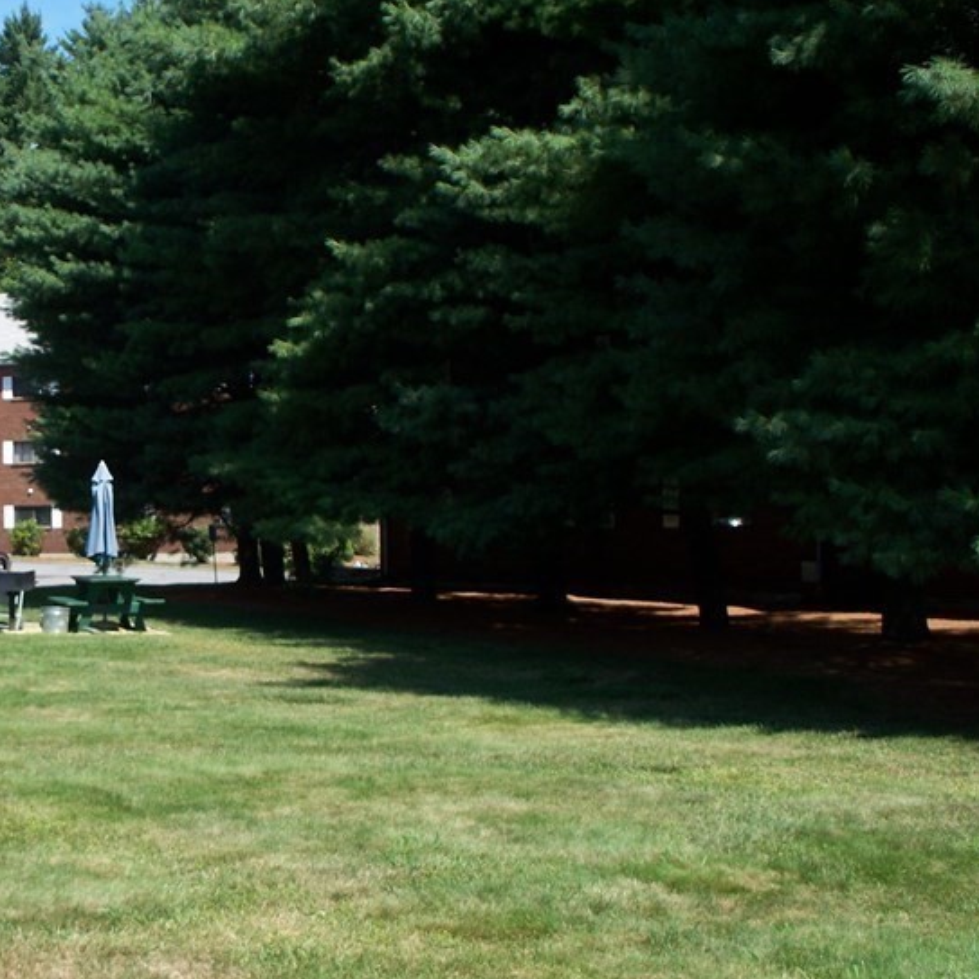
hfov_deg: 27.6
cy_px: 489
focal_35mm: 60
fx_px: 1920
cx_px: 108
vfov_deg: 28.6
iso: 64
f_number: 2.8
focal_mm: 7.54
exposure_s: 1/640
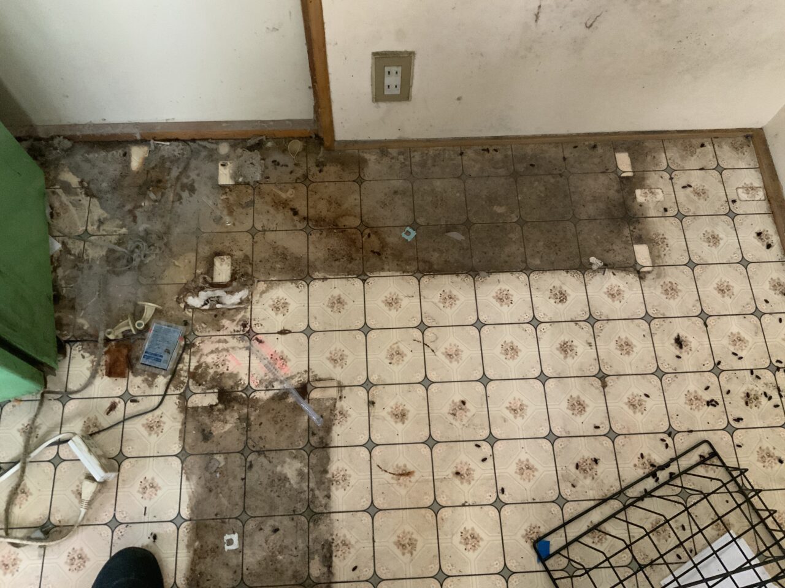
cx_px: 392
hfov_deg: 61.7
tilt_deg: -68.6
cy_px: 294
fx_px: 658
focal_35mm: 29
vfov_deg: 48.2
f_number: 1.8
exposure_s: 1/30
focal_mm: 3
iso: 400
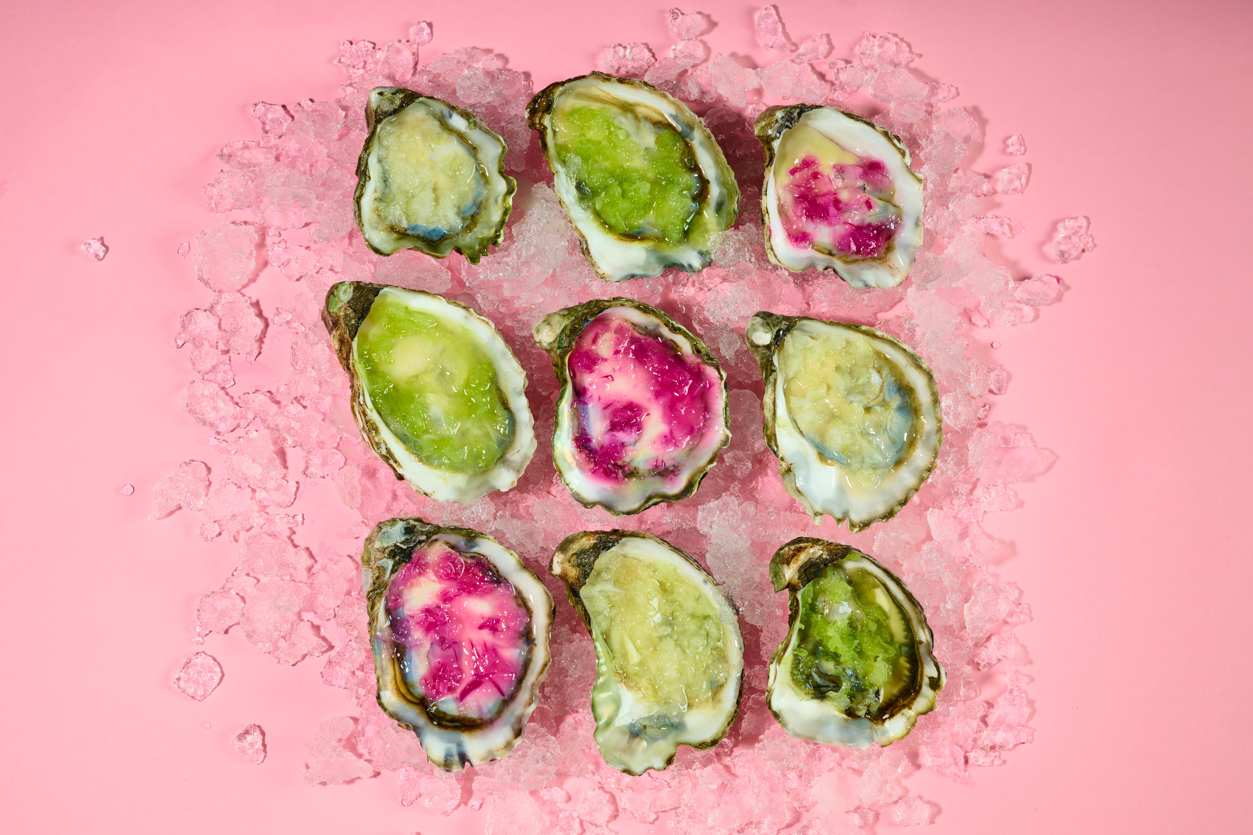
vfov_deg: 19.5
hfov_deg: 28.8
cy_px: 418
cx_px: 626
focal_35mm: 70
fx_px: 2436
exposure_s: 1/200
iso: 125
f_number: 13
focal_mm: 70
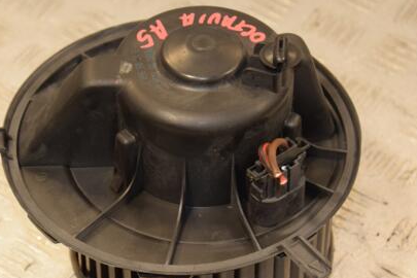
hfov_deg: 15.9
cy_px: 170
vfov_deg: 10.6
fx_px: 1494
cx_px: 148
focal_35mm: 129
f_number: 5
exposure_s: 1/160
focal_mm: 58
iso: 800
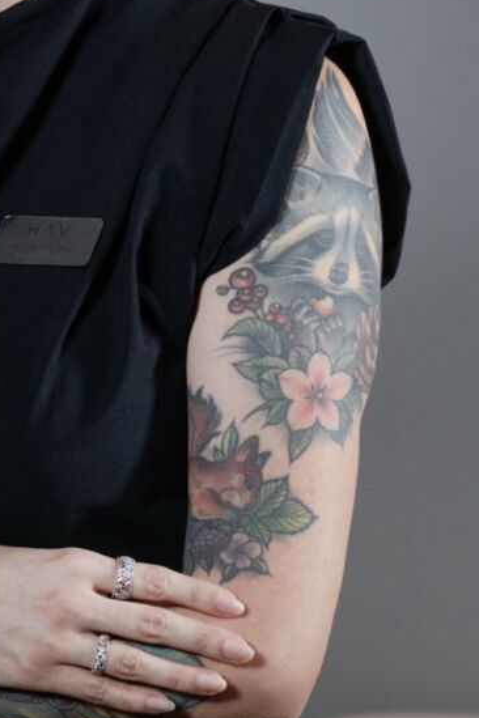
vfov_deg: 8.2
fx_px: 5012
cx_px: -29
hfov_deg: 5.5
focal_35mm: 251
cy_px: 114
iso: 800
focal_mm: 73
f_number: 2.8
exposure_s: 1/100
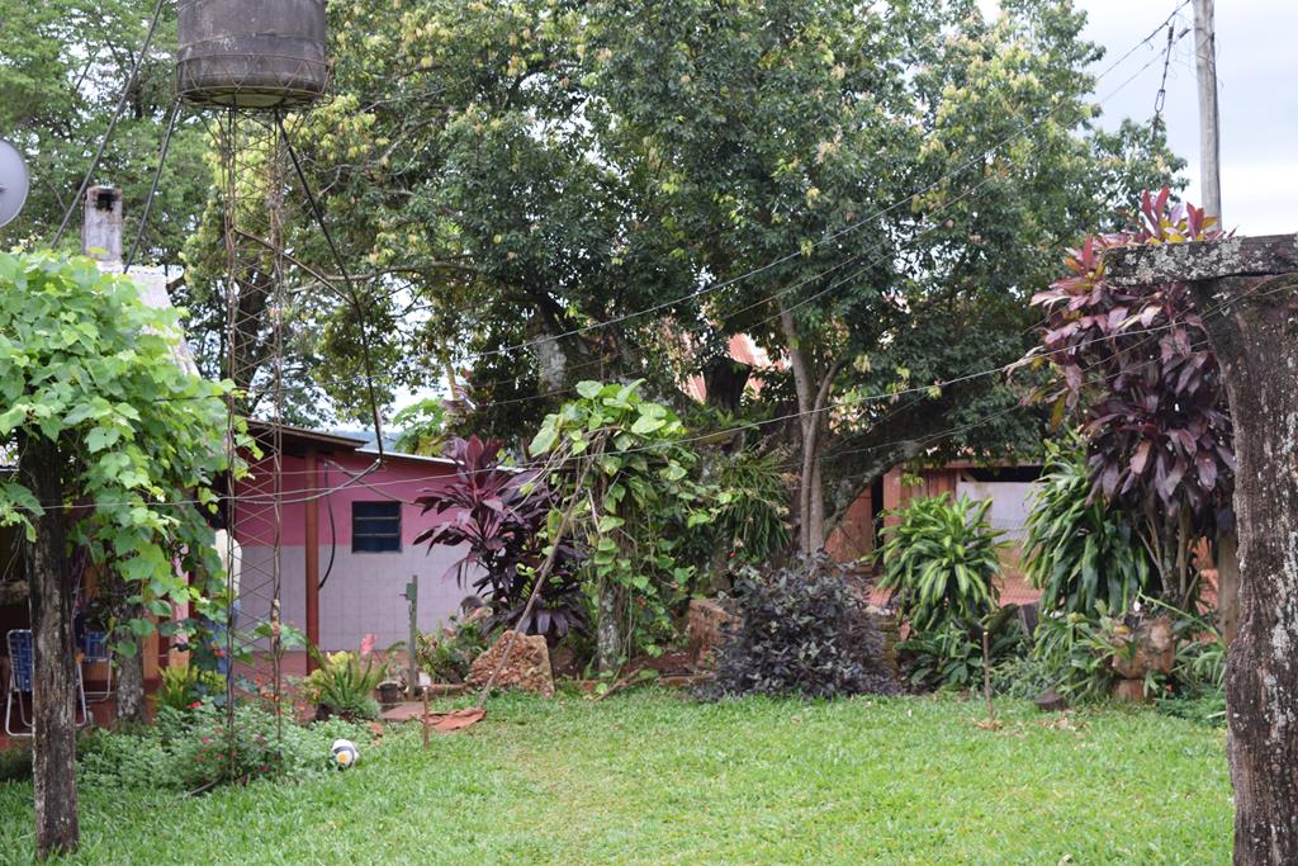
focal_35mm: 60
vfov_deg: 22.6
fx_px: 2163
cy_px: 433
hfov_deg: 33.4
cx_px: 649
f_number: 7.1
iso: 400
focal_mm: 40
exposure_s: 1/200
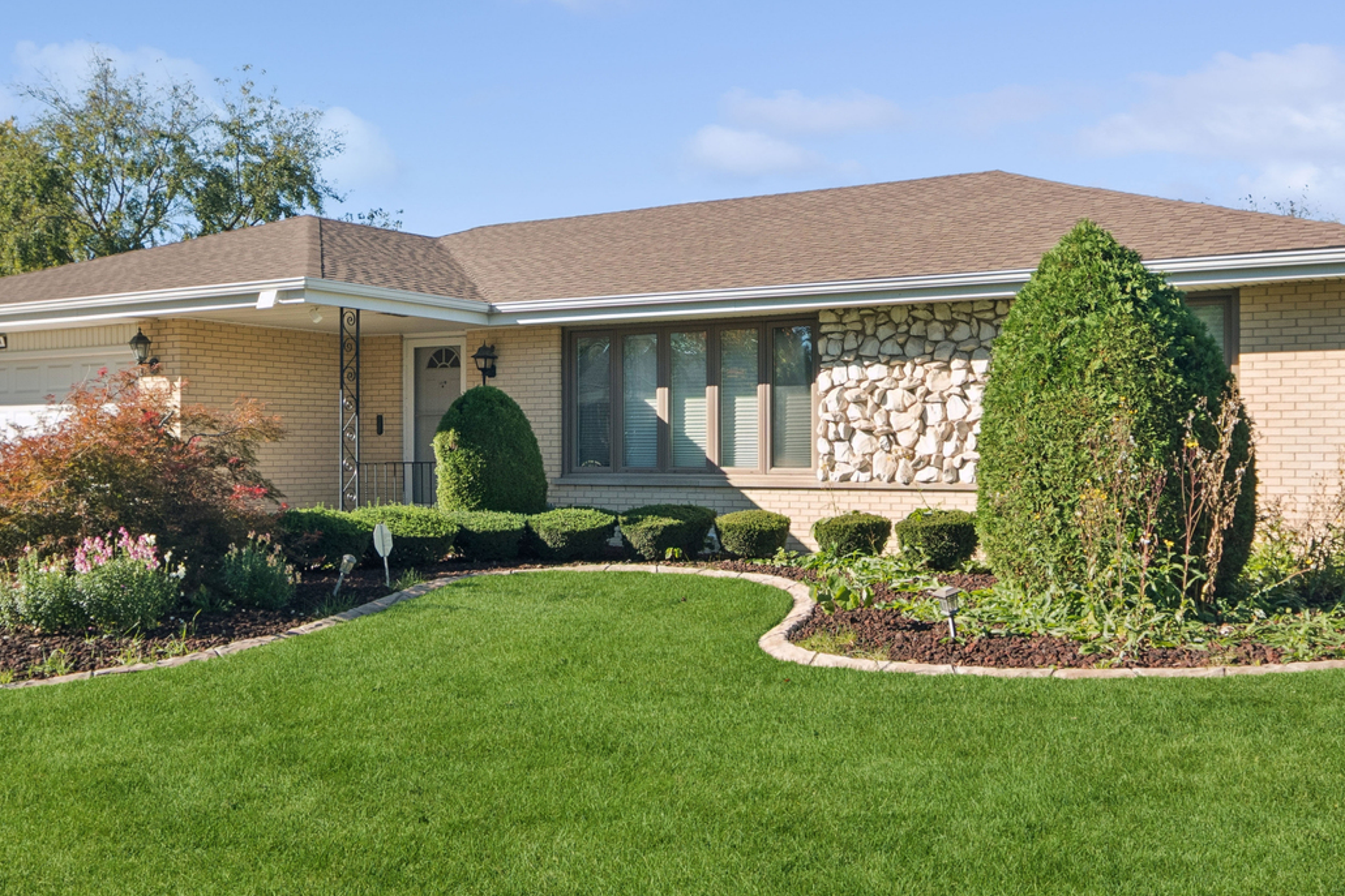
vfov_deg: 38.8
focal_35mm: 33
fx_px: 1233
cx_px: 669
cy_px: 213
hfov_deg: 57.2
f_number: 8
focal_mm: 14
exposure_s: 1/320
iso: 400
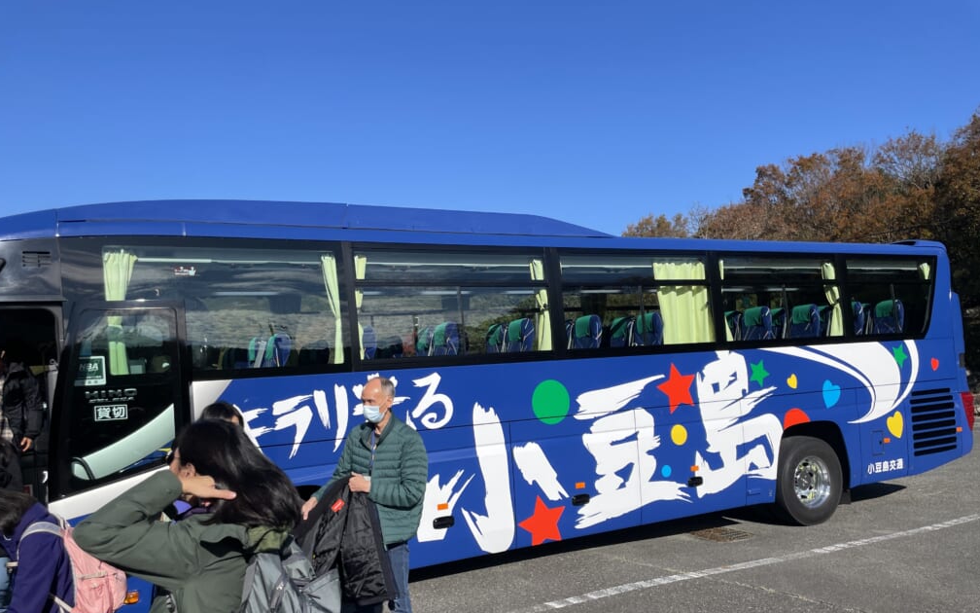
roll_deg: +0.3
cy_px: 372
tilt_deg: -0.1
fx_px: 748
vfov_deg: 44.3
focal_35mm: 28
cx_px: 488
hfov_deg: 66.5
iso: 32
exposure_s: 1/3861
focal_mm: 4.2
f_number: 1.6
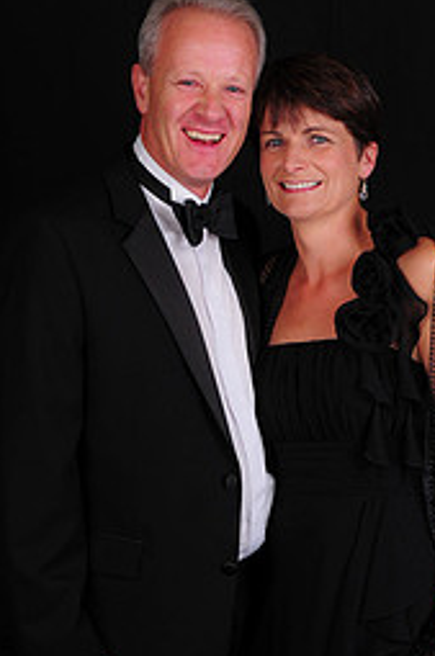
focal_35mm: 77
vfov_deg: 26.3
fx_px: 1399
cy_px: 401
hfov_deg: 17.7
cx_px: 238
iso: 200
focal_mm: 29
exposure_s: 1/125
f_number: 8
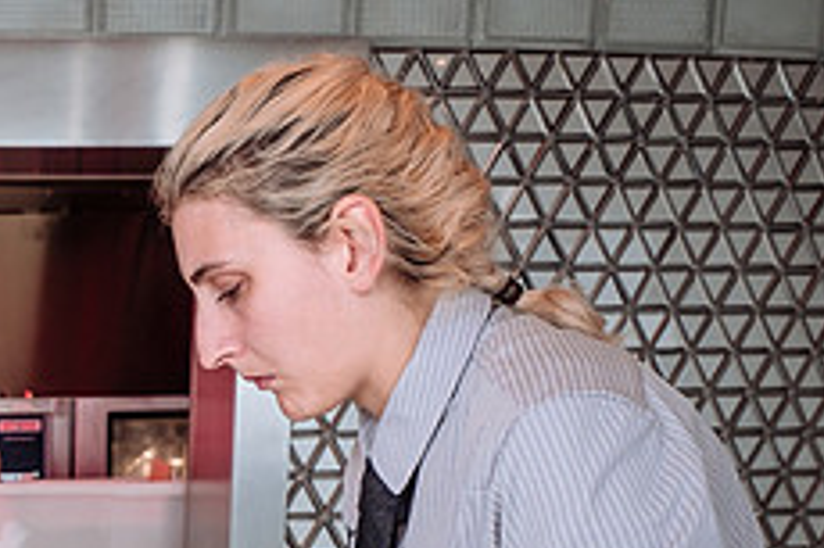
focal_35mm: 66
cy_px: 647
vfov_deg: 19.5
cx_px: -160
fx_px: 1510
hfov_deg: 27.0
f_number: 3.2
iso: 200
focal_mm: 16
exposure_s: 1/200
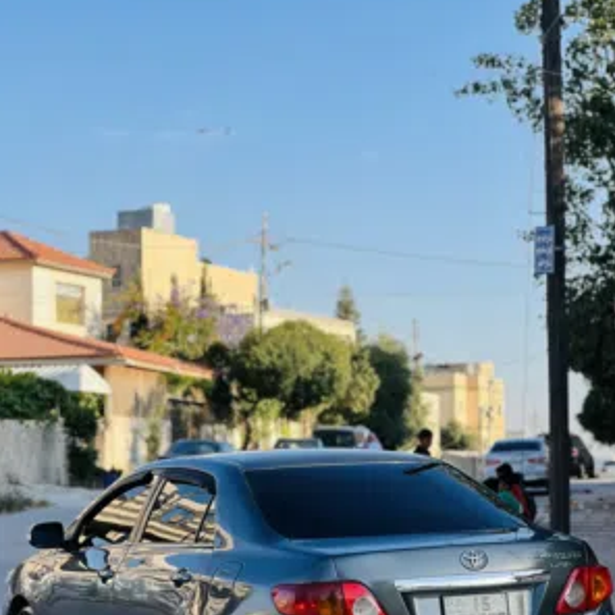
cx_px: 308
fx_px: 1849
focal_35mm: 92
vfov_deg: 18.9
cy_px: 384
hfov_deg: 18.9
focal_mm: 9
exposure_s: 1/398
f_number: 2.8
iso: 32
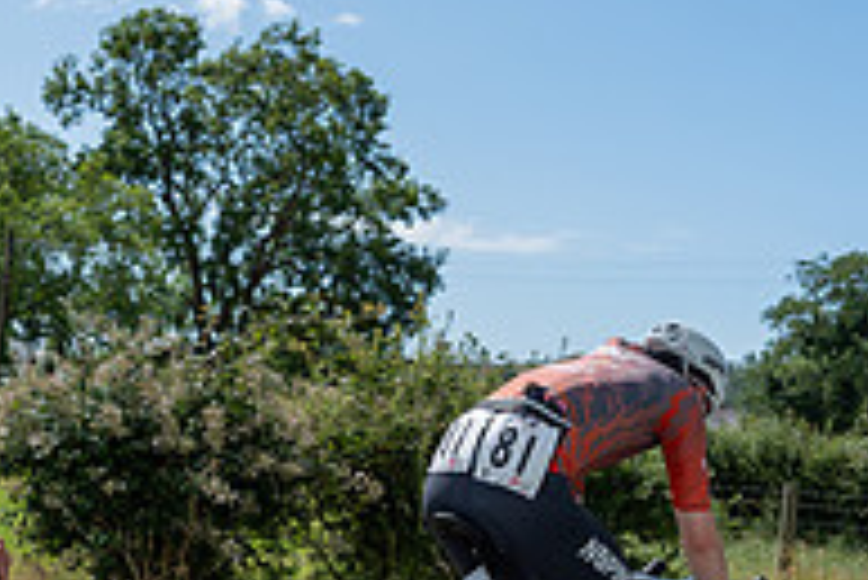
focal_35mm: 72
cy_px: 357
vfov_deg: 18.9
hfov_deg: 27.1
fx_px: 1737
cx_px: 85
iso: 100
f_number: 4
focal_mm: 24
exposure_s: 1/1250
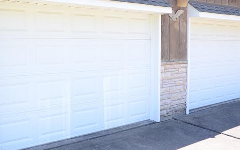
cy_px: 65
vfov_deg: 32.7
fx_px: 255
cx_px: 118
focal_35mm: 39
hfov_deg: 50.4
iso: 200
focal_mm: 18
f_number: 5.6
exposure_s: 1/125
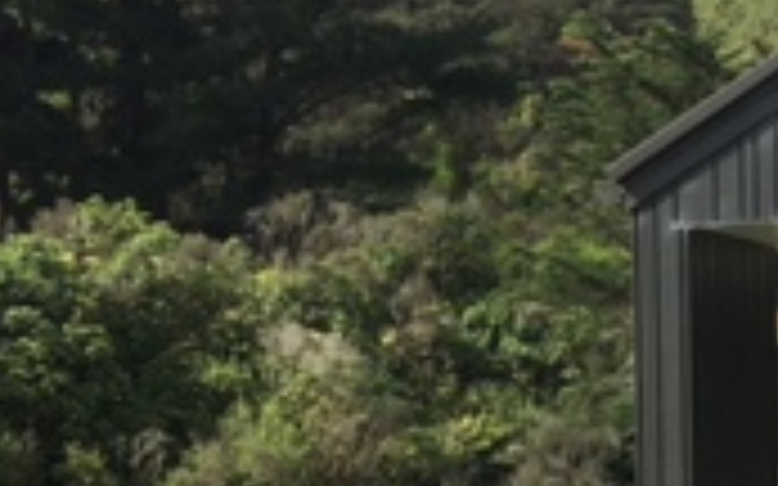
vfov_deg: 11.3
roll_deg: +0.8
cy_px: 540
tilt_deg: -4.2
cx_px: 778
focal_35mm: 114
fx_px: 2416
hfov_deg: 17.8
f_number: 2.2
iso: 25
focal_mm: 4.15
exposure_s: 1/1166
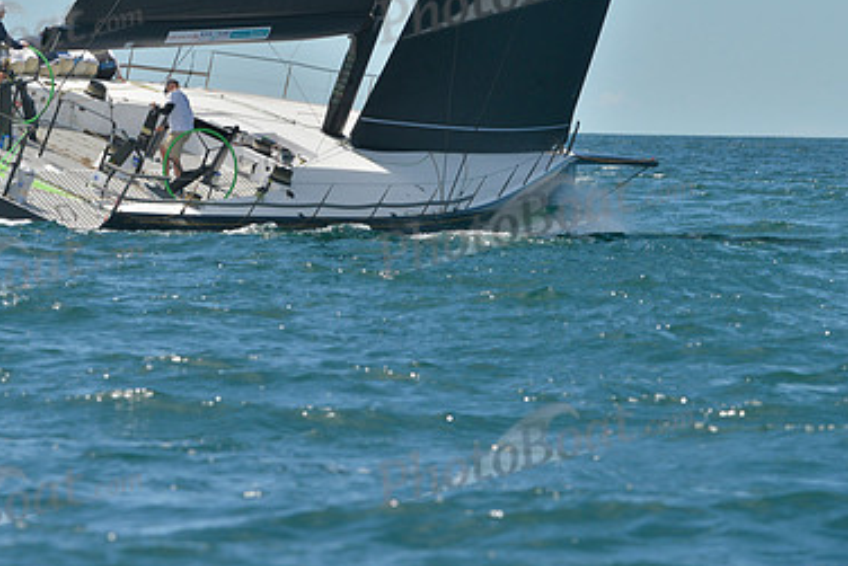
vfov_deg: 3.2
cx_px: 262
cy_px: 134
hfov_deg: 4.8
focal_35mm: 432
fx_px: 10179
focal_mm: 280
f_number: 9
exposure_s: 1/800
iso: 280
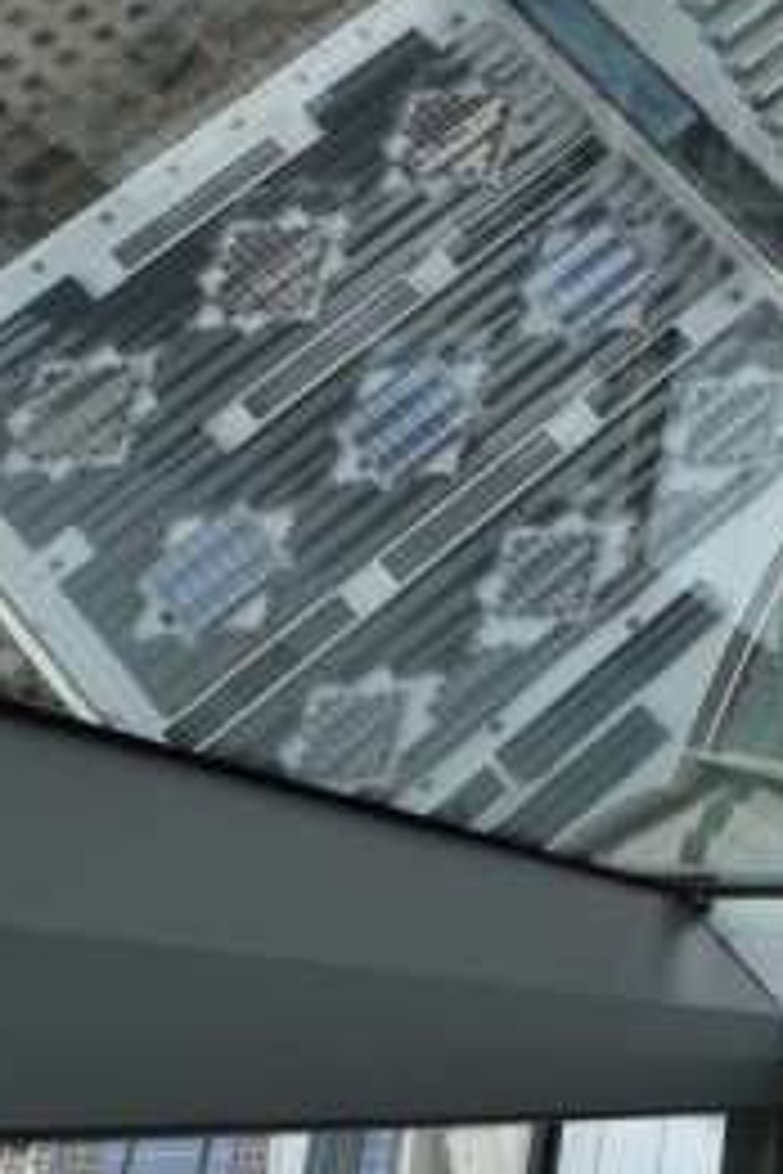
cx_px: 1418
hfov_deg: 20.4
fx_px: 1501
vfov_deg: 42.7
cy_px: 648
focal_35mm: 46
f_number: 5.6
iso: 100
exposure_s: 1/125
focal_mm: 15
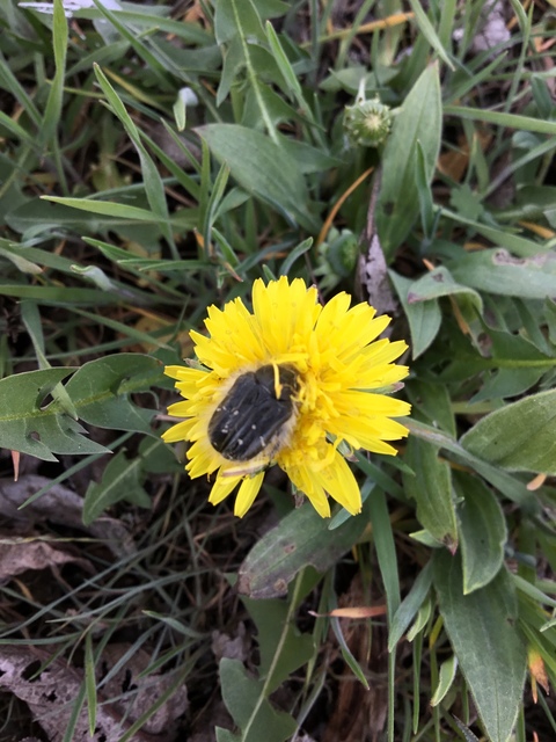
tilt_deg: -79.2
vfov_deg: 58.4
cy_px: 371
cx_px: 278
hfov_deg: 45.4
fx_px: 664
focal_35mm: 31
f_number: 2.4
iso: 25
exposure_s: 1/112
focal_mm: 3.3
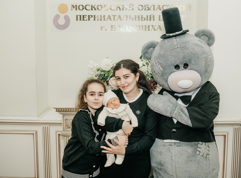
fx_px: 247
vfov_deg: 39.6
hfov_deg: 52.0
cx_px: 130
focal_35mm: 36
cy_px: 76
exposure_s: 1/160
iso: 320
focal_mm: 28
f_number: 4.5
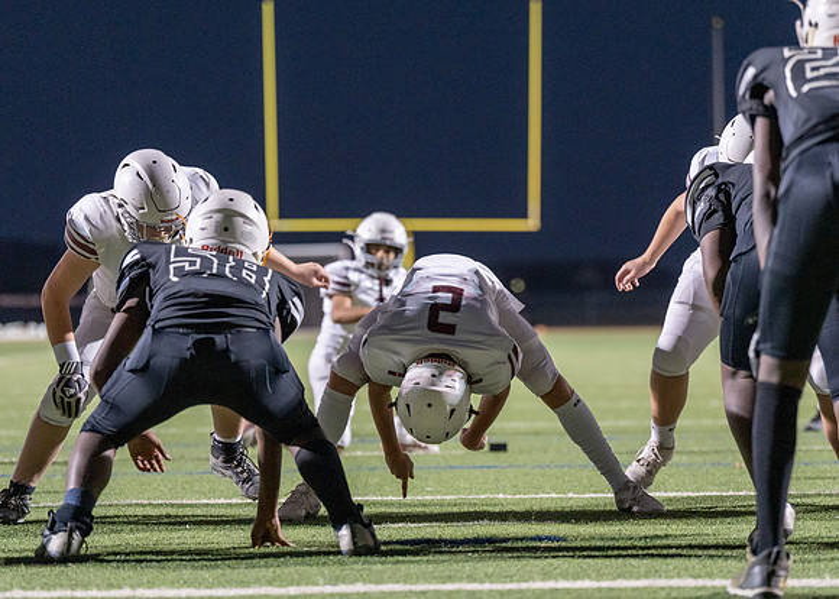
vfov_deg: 8.8
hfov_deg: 12.3
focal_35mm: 163
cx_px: 443
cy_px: 328
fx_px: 3889
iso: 2000
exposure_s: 1/500
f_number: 2.8
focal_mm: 137
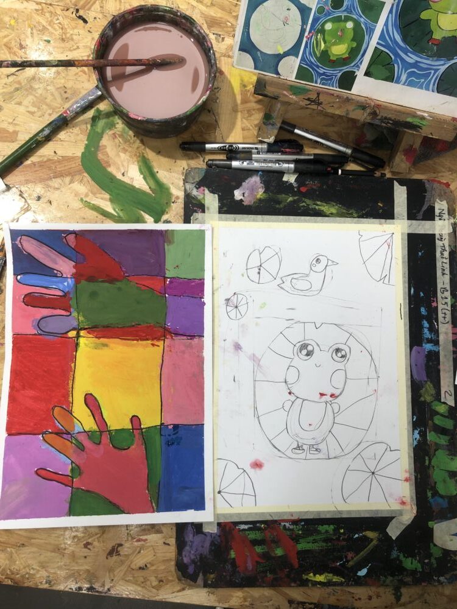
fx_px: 493
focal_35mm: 28
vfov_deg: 63.4
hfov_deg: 49.7
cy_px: 304
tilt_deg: -82.8
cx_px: 228
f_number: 1.8
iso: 20
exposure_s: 1/100
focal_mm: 3.99
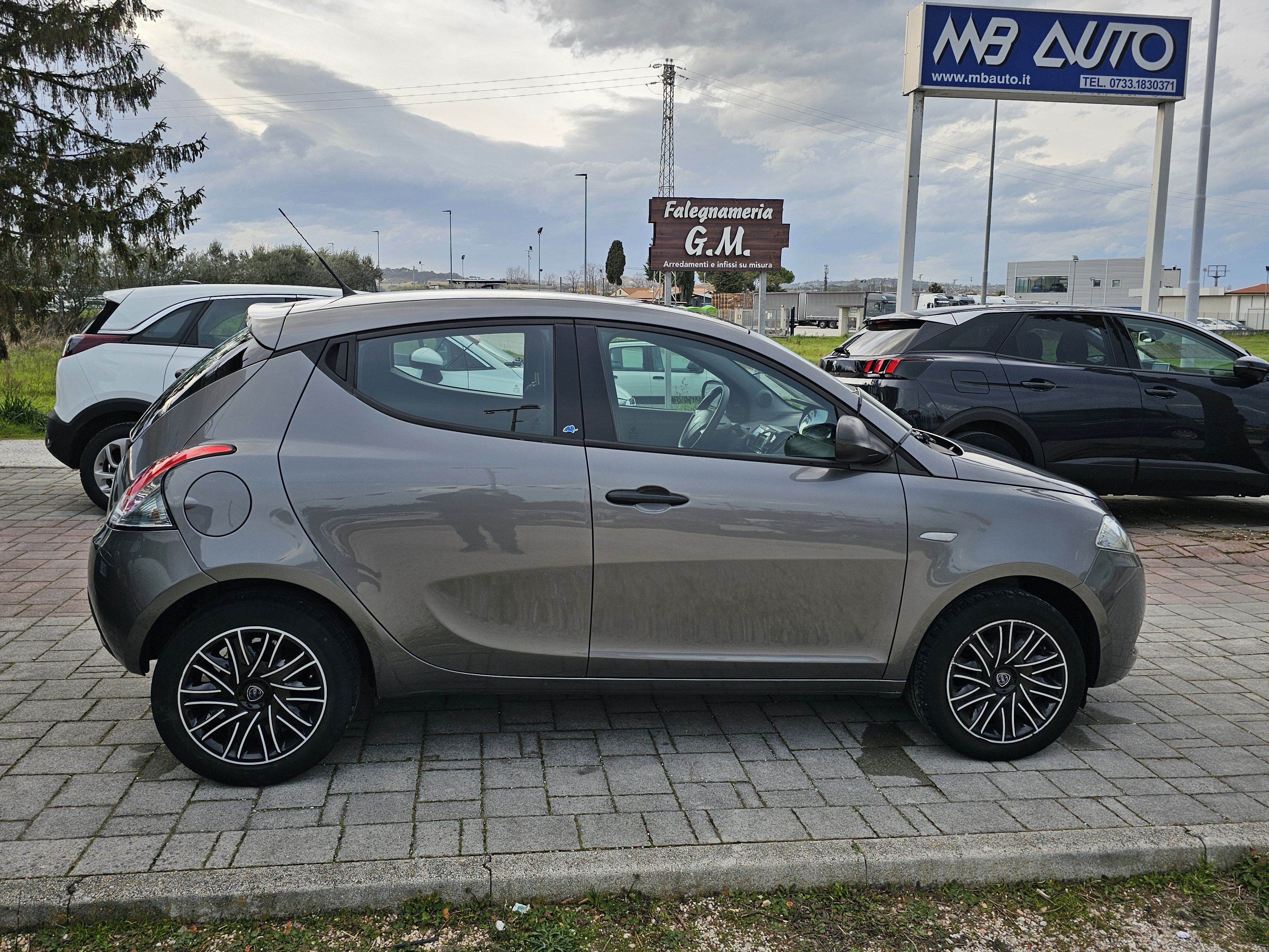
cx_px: 614
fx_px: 953
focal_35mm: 26
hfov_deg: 67.3
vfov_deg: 53.0
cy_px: 427
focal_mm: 6.3
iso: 10
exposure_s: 1/161
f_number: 1.7
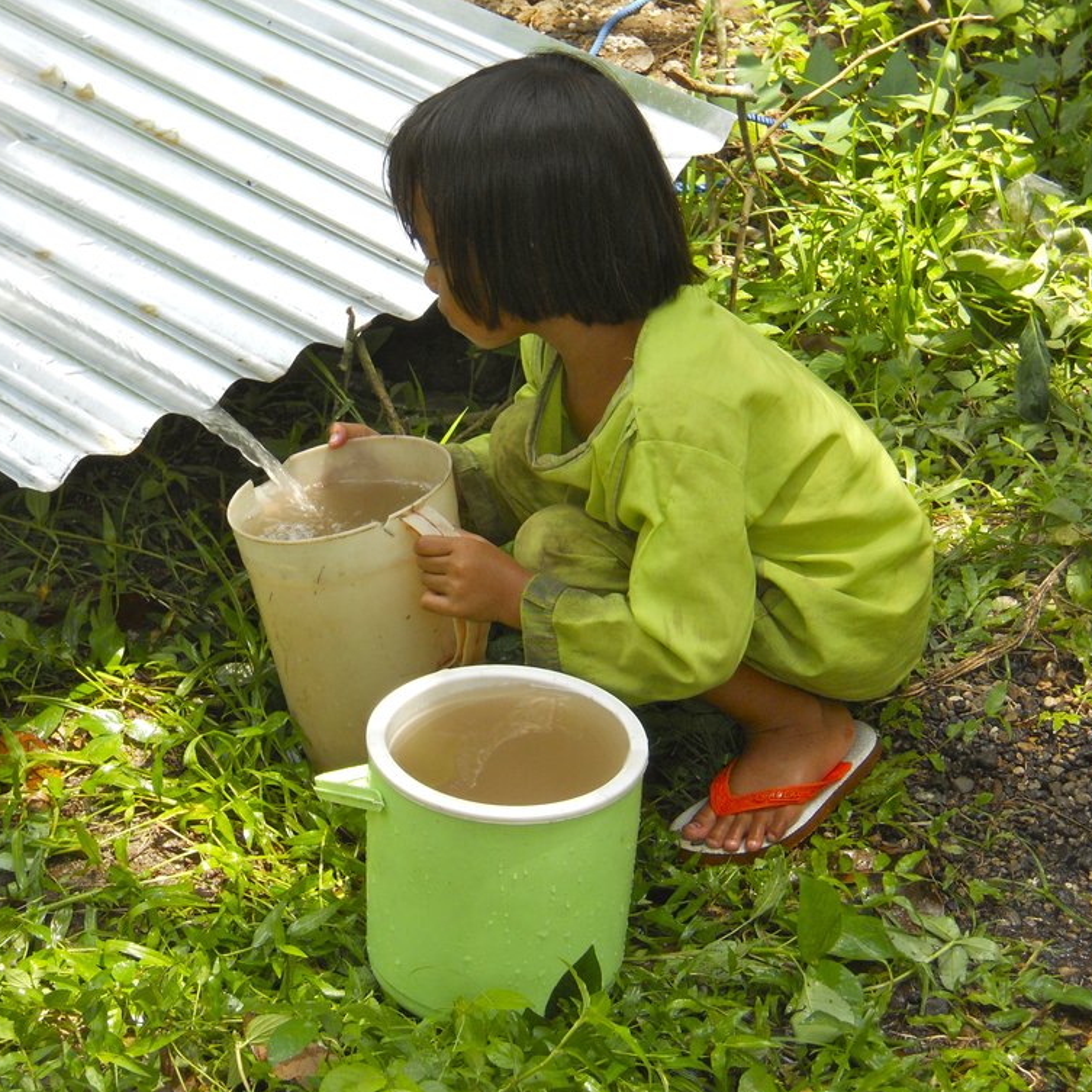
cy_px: 545
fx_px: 3176
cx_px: 464
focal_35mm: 89
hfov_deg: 19.5
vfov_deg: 19.5
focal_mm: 13.2
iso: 125
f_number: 4.4
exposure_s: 1/250
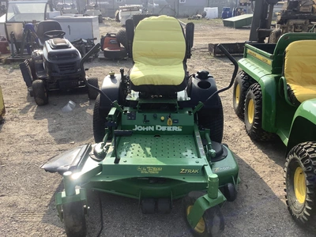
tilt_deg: -23.3
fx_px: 283
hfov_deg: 58.4
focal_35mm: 31
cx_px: 158
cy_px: 118
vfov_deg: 45.4
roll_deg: -0.2
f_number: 2.4
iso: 25
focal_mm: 3.3
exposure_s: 1/646
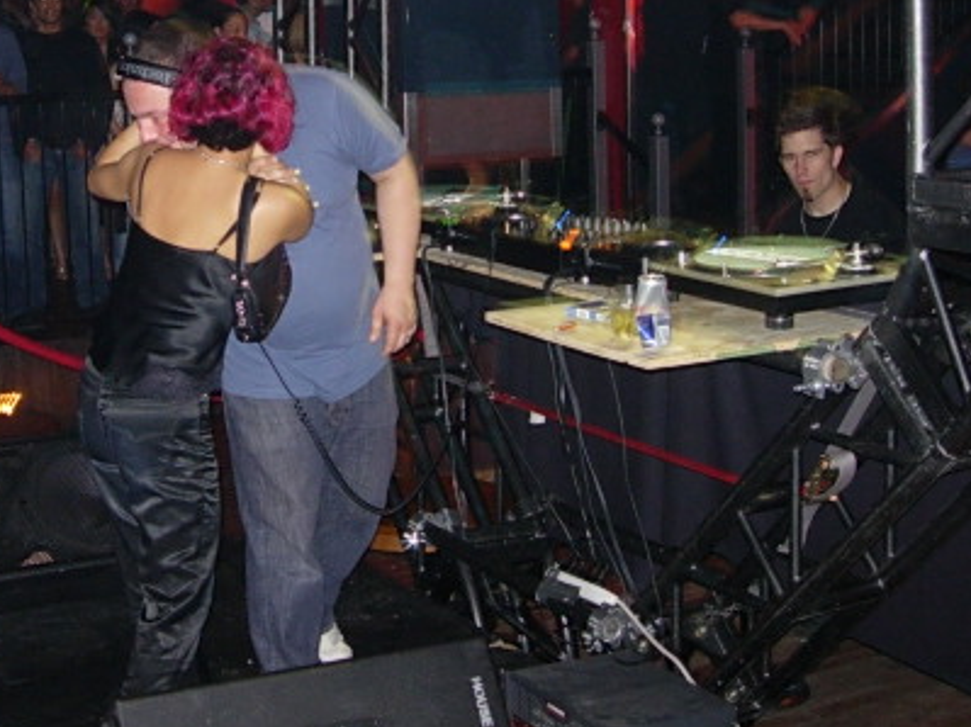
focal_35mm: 61
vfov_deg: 23.8
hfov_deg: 31.5
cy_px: 190
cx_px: 353
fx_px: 1711
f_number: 2.8
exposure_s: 1/2.5
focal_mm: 7.8
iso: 200
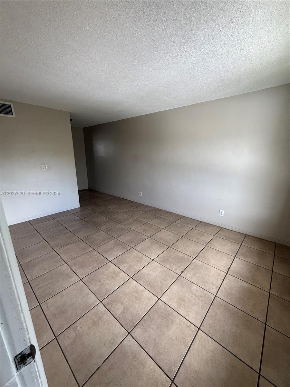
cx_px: 145
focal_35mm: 14
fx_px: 156
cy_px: 194
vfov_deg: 102.1
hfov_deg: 85.7
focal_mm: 2.22
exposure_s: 1/60
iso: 200
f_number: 2.2
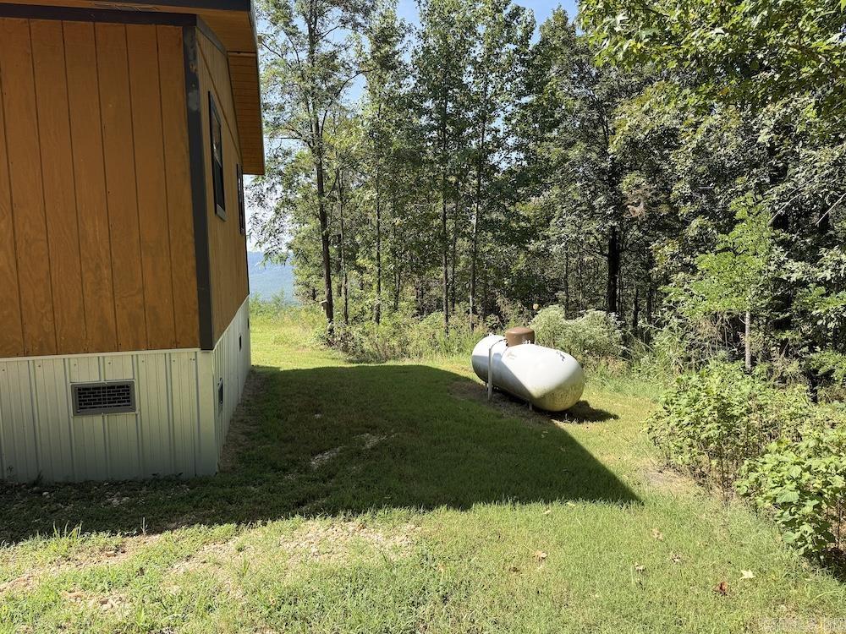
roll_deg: +0.9
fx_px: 587
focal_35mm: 24
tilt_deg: -4.0
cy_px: 317
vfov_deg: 56.8
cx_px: 423
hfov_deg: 71.6
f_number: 1.78
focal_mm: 6.76
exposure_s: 1/1292
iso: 80
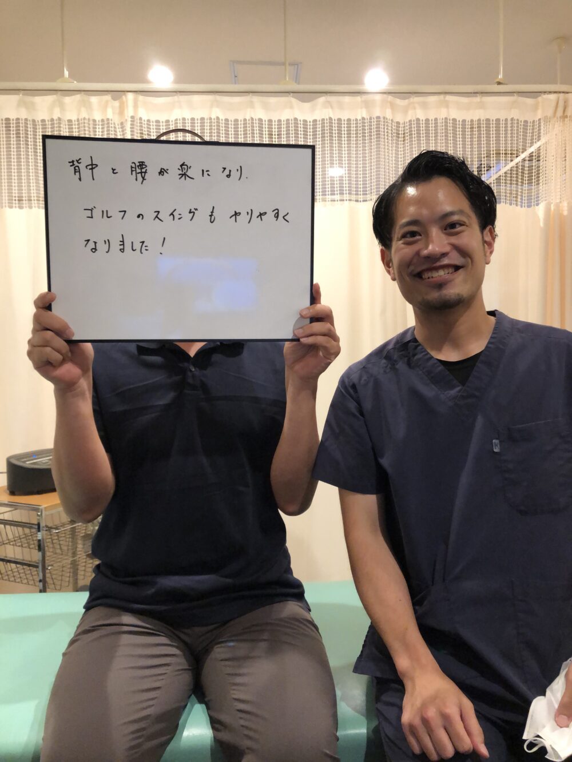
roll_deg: +1.2
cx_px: 286
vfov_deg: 63.4
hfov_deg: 49.8
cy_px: 381
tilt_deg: -1.7
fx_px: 617
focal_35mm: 28
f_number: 1.8
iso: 250
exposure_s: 1/60
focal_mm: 3.99
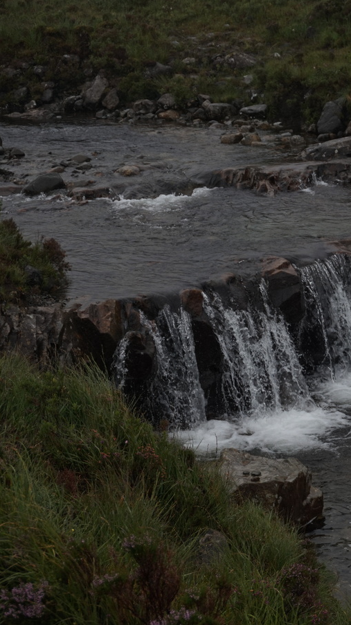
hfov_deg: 12.5
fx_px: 1573
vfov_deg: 22.5
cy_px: 312
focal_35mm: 95
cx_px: 405
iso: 100
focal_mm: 40
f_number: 5.6
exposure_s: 1/400
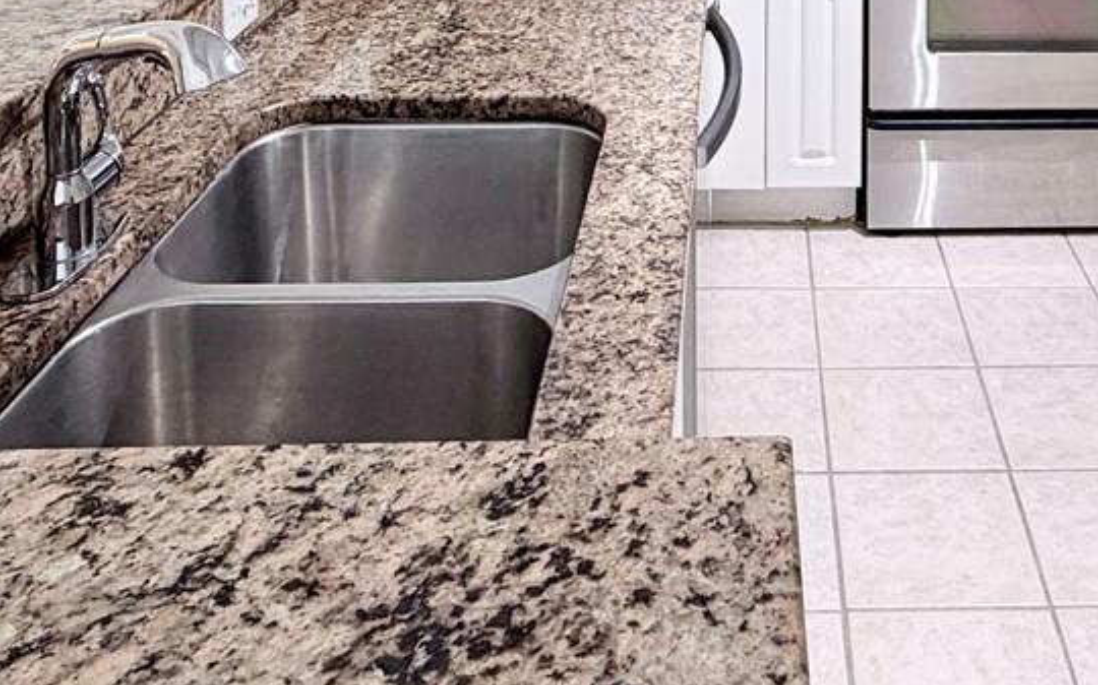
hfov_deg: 44.3
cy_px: -333
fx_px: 1316
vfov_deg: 23.5
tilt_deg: -2.7
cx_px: 777
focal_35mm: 44
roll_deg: +0.4
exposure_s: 1/60
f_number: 2.2
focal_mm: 2.22
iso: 200
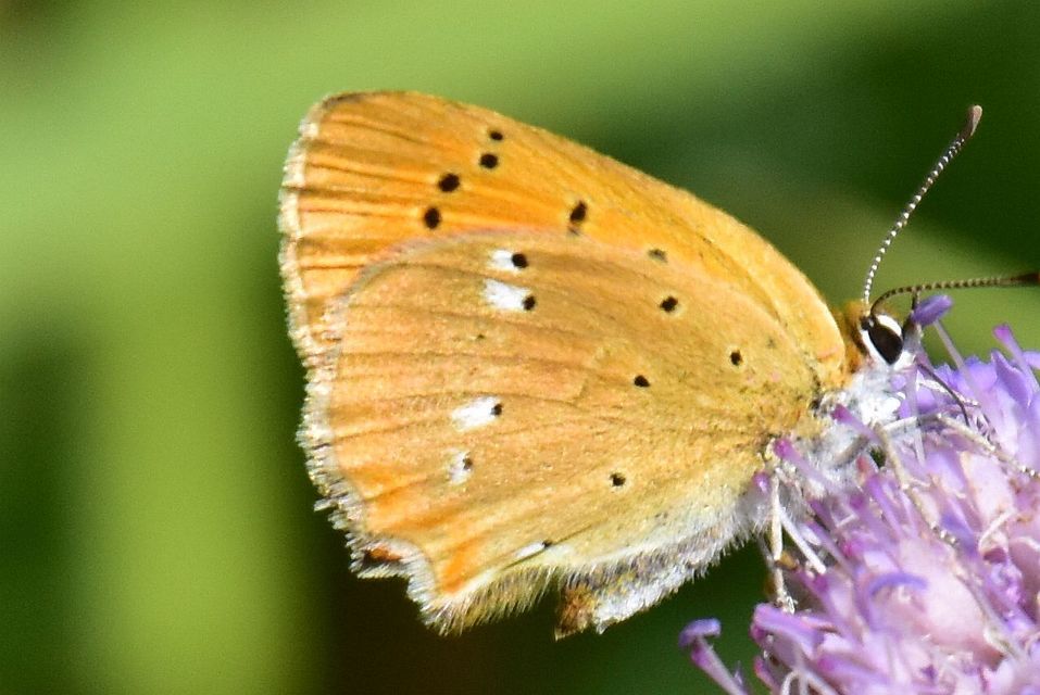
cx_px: 520
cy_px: 348
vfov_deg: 3.1
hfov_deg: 4.6
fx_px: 13012
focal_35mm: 450
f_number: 6.3
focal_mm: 300
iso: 800
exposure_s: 1/2500
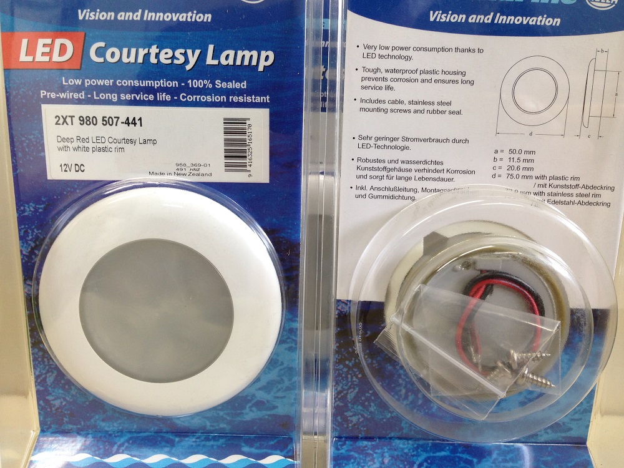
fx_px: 595
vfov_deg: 42.9
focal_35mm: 33
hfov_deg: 55.4
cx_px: 312
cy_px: 234
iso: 50
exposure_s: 1/40
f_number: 2.4
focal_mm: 4.12
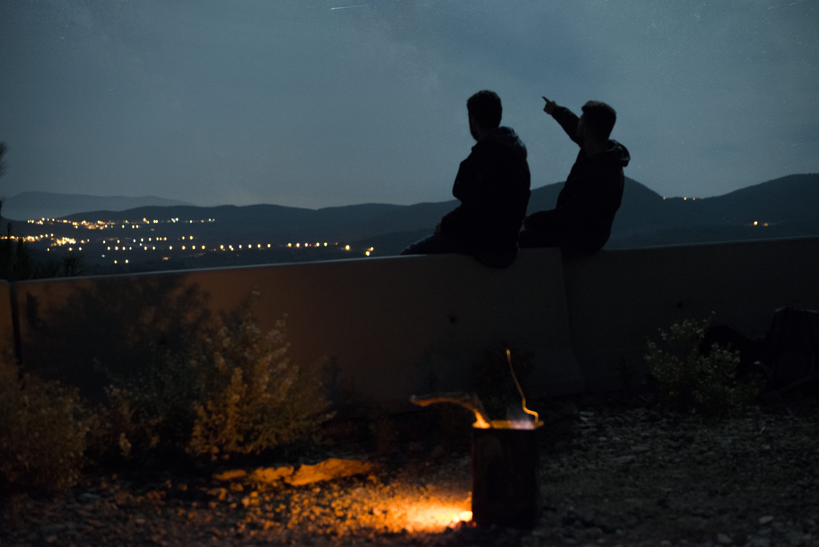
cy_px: 271
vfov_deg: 19.2
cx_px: 414
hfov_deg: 28.4
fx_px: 1616
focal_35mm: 71
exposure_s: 1/1.67
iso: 4000
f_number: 3.2
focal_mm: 70
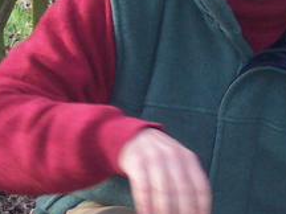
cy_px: 106
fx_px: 3544
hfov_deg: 4.6
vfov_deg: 3.5
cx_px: 251
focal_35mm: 429
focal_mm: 17.6
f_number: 4.8
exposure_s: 1/90
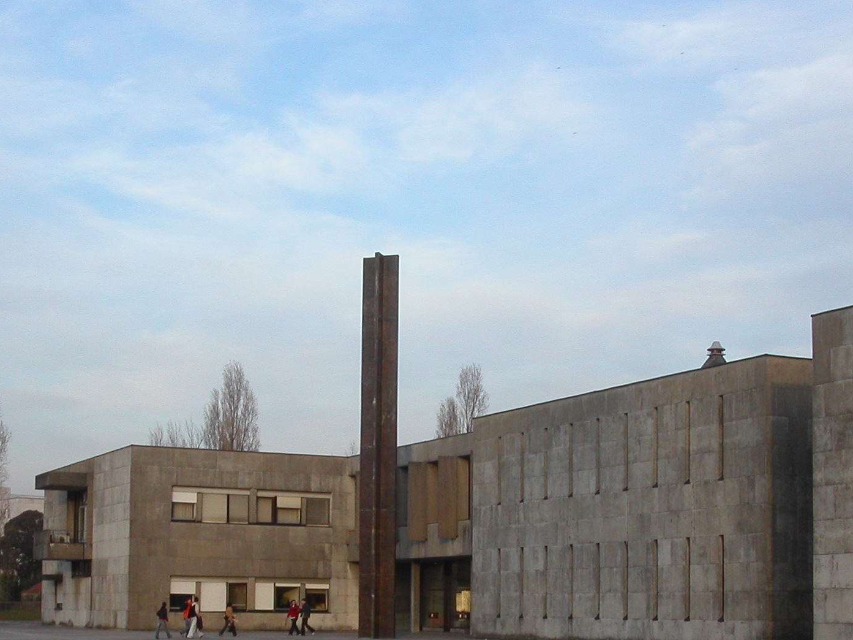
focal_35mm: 62
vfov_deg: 23.3
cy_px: 497
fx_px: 1527
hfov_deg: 31.2
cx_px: 424
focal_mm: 7.8
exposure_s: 1/90
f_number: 8
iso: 100
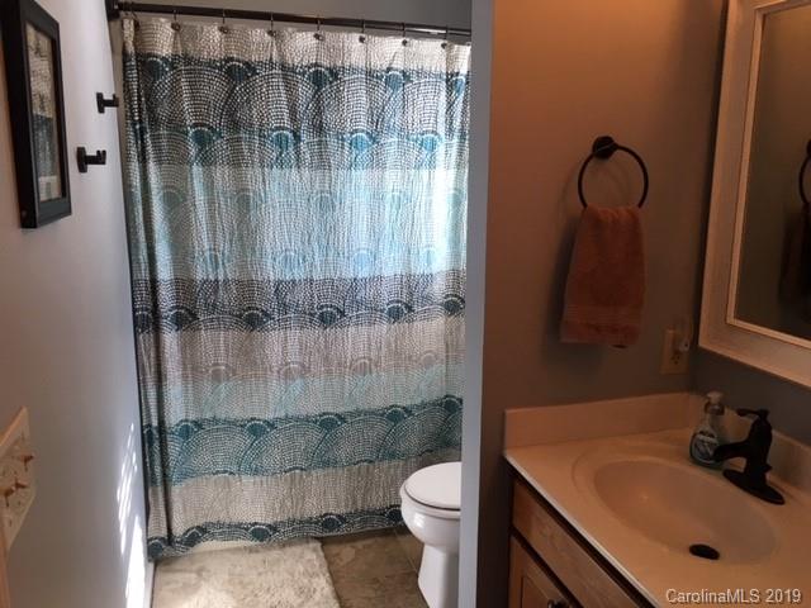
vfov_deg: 48.2
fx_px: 679
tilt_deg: -12.0
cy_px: 304
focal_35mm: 29
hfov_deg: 61.7
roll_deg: +0.2
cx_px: 406
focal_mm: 4.15
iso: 32
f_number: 2.2
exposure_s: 1/30
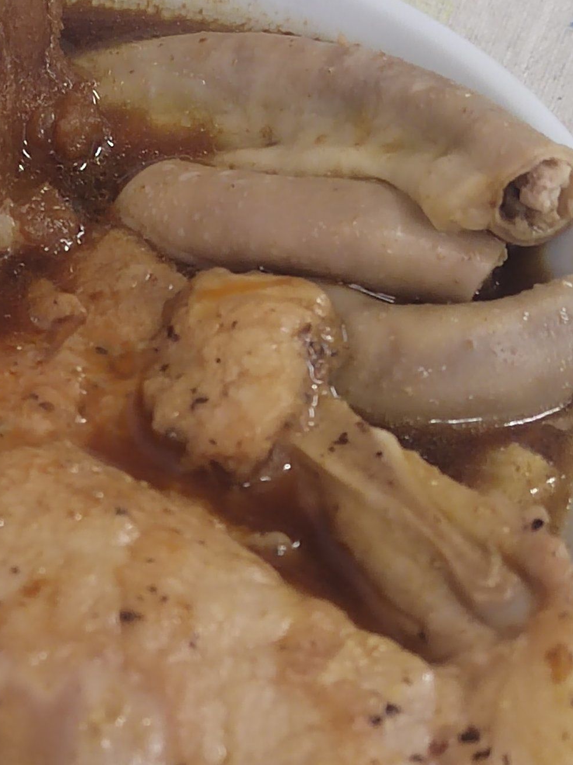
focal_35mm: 96
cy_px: 478
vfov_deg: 20.4
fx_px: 2120
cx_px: 22
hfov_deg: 15.2
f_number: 1.9
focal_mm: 5.52
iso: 1994
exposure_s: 1/50
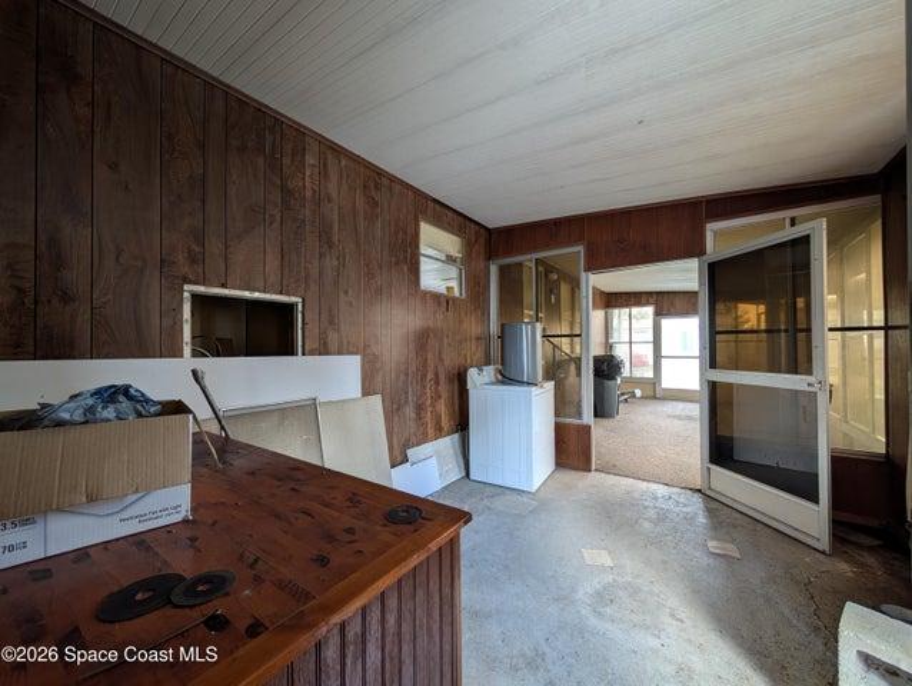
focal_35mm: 12
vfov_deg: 94.6
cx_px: 456
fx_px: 317
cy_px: 343
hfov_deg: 110.5
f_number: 1.7
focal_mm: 2.02
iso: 54
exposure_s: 1/19.2
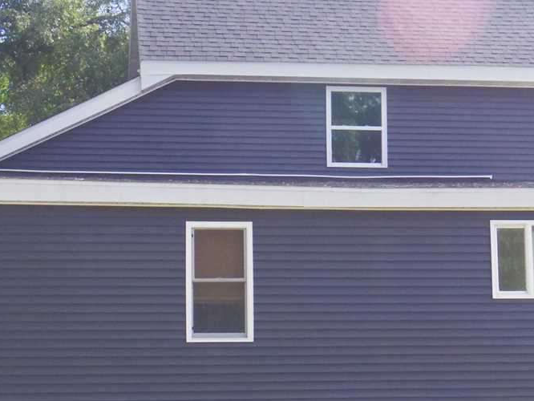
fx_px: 1127
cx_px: 188
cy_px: 218
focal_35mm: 73
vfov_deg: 20.2
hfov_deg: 26.5
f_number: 4
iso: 1600
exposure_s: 1/640
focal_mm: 8.3
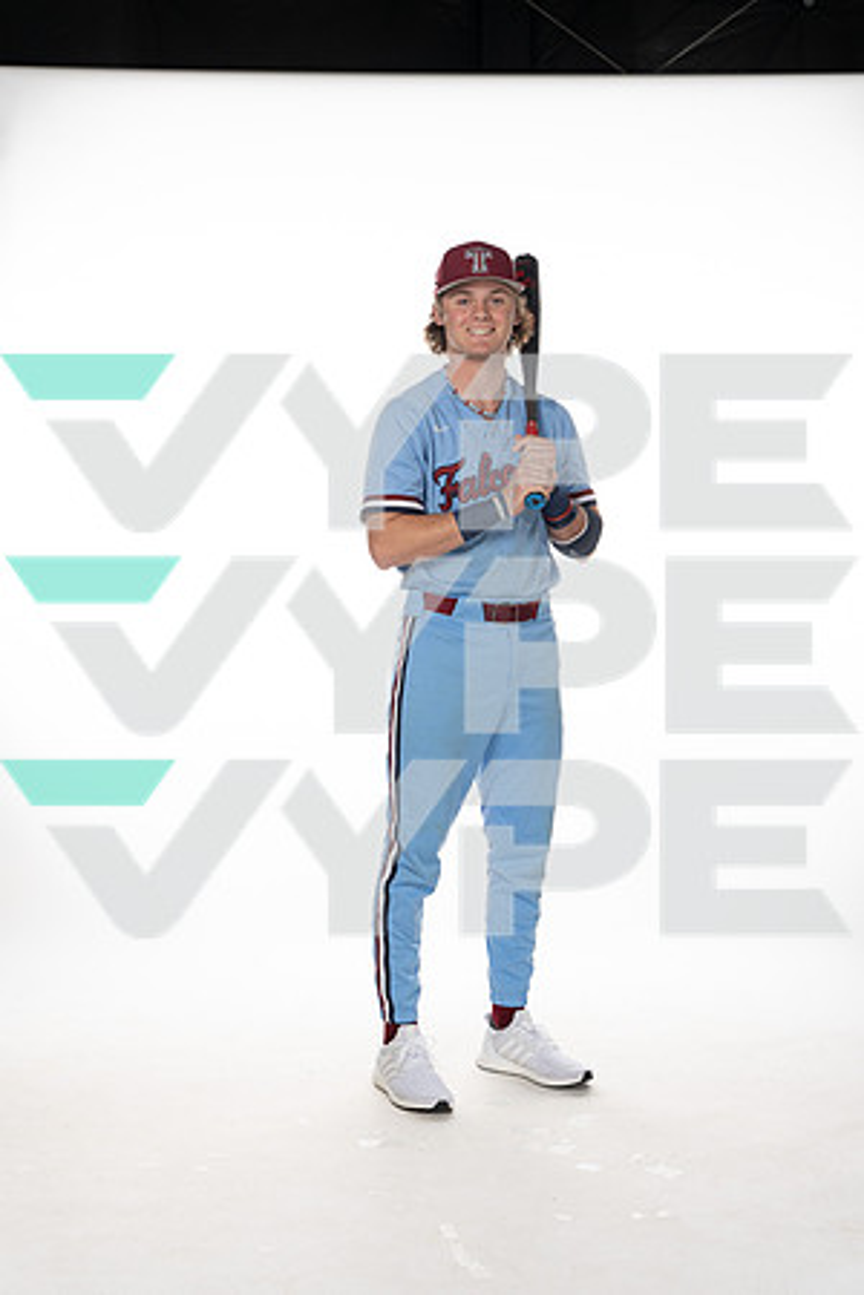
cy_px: 648
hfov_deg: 26.5
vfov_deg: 38.9
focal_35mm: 51
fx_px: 1836
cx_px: 432
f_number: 6.3
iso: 400
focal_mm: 51
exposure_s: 1/250
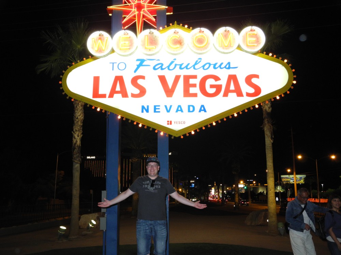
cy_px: 128
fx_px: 345
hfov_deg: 52.6
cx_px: 170
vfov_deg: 40.7
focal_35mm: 35
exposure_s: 1/30
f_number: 3.2
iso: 348
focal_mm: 7.4
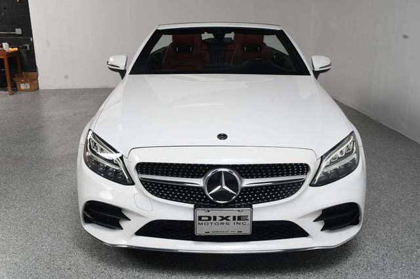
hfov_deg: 49.6
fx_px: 455
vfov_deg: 34.2
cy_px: 140
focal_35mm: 39
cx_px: 210
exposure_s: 1/160
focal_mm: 26
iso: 100
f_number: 13
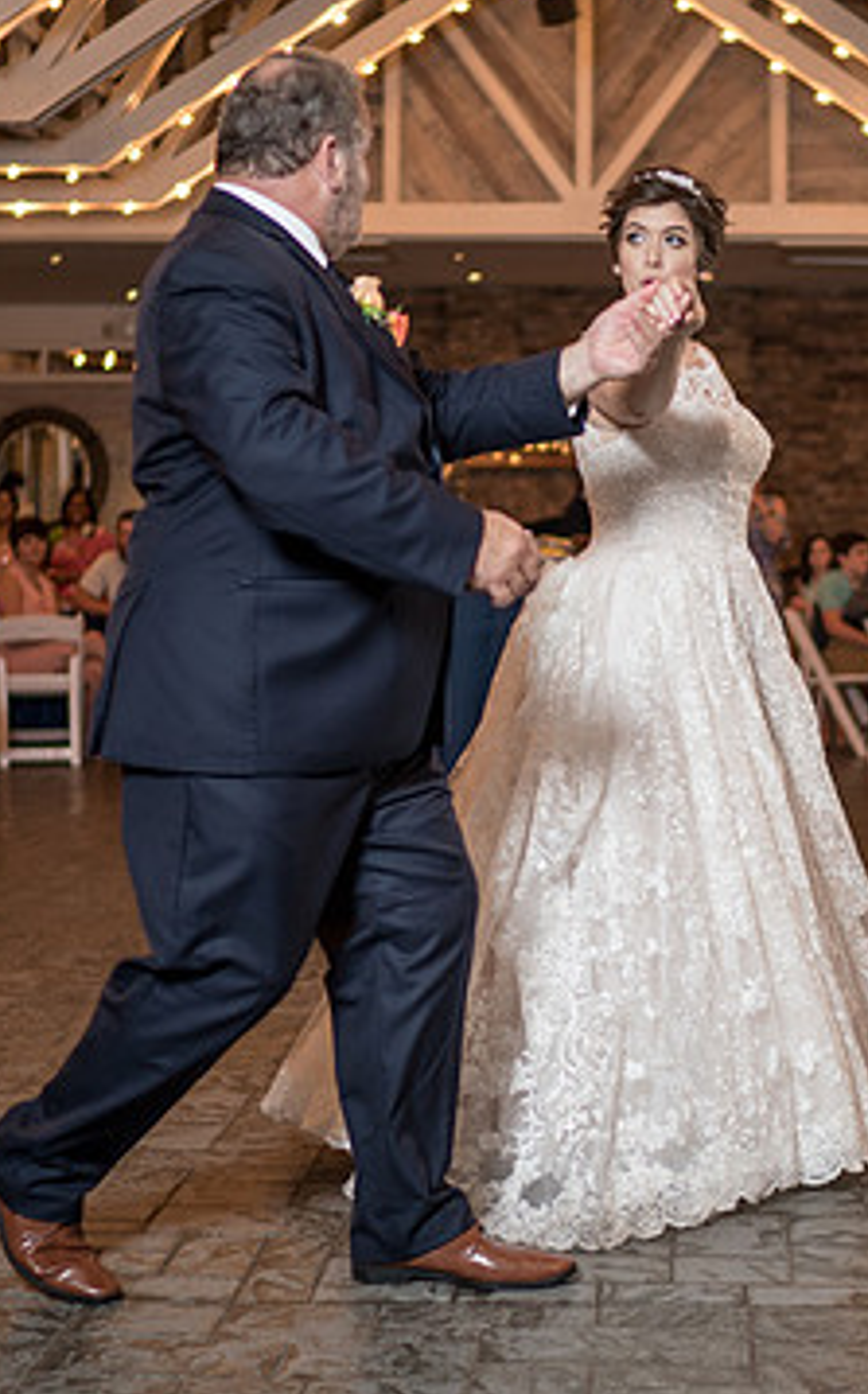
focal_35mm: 63
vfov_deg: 32.5
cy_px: 700
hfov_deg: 20.4
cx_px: 645
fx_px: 2390
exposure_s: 1/200
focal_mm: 35
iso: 250
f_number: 1.4
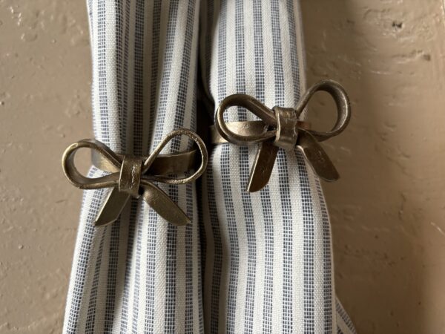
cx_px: 222
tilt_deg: -79.7
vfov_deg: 53.1
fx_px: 334
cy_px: 167
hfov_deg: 67.3
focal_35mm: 26
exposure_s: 1/60
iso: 160
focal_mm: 5.96
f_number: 1.6
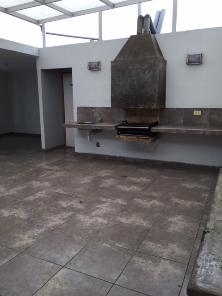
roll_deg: +0.3
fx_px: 248
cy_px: 148
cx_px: 111
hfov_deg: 48.2
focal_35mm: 29
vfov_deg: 61.7
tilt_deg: -10.8
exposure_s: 1/126
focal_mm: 4.15
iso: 32
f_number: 2.2
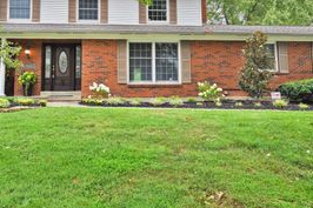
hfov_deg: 58.2
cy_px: 64
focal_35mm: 32
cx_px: 122
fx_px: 278
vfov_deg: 40.4
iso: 110
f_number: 5.6
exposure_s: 1/250
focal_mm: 17
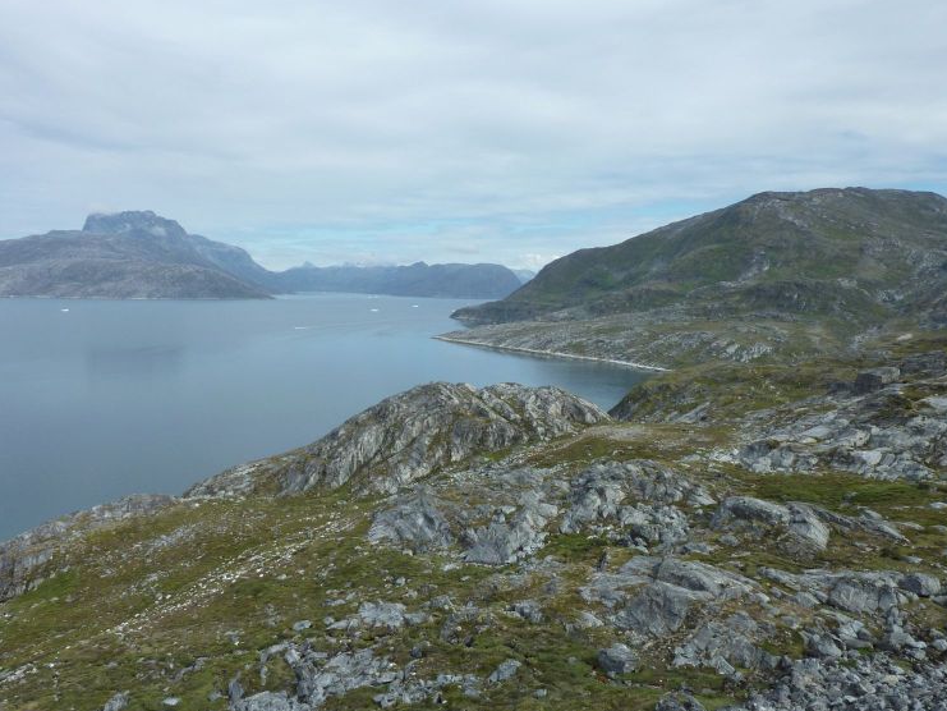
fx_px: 739
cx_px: 469
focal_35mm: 27
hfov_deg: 65.3
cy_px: 336
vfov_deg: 51.3
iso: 125
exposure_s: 1/500
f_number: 5
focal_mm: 4.1
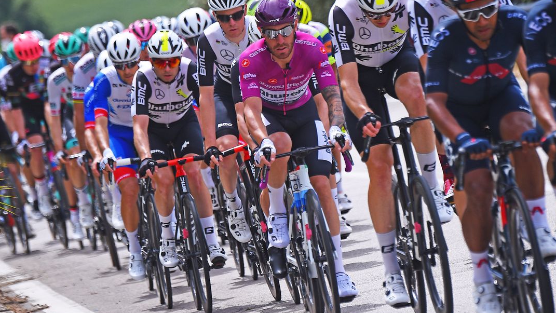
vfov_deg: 3.1
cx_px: 268
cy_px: 137
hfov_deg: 5.6
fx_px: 5707
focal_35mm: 387
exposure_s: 1/1000
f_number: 5.6
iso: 200
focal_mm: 330
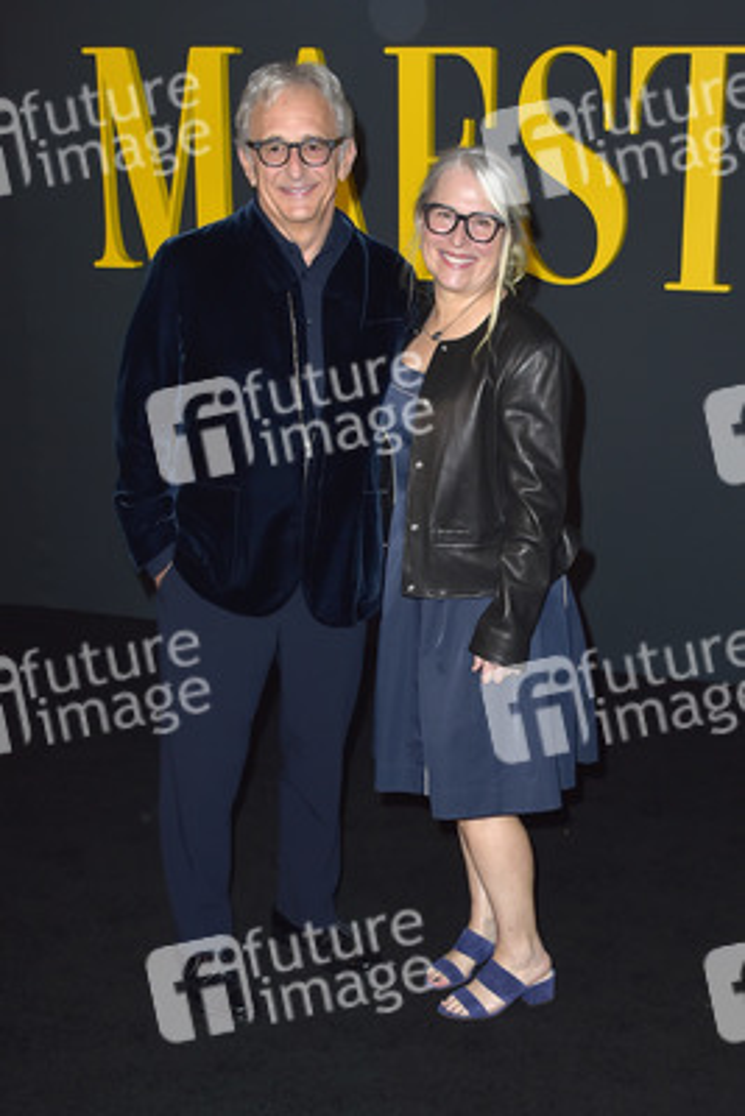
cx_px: 372
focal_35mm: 35
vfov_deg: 54.4
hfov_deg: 37.9
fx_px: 1085
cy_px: 558
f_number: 6.3
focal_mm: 35
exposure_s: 1/250
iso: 320
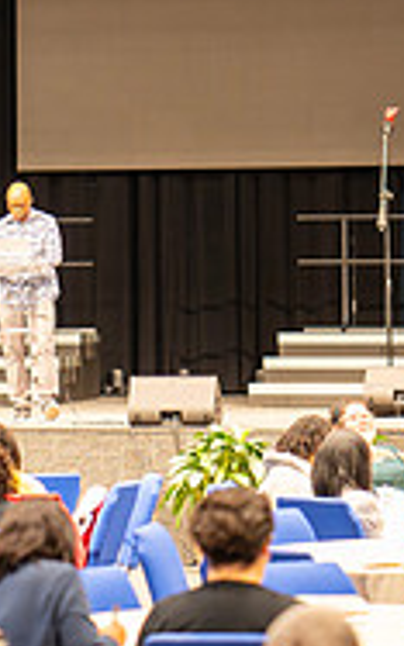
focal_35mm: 209
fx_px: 3679
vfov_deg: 10.0
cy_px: 235
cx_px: 35
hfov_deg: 6.3
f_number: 1.8
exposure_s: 1/160
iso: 2000
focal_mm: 85
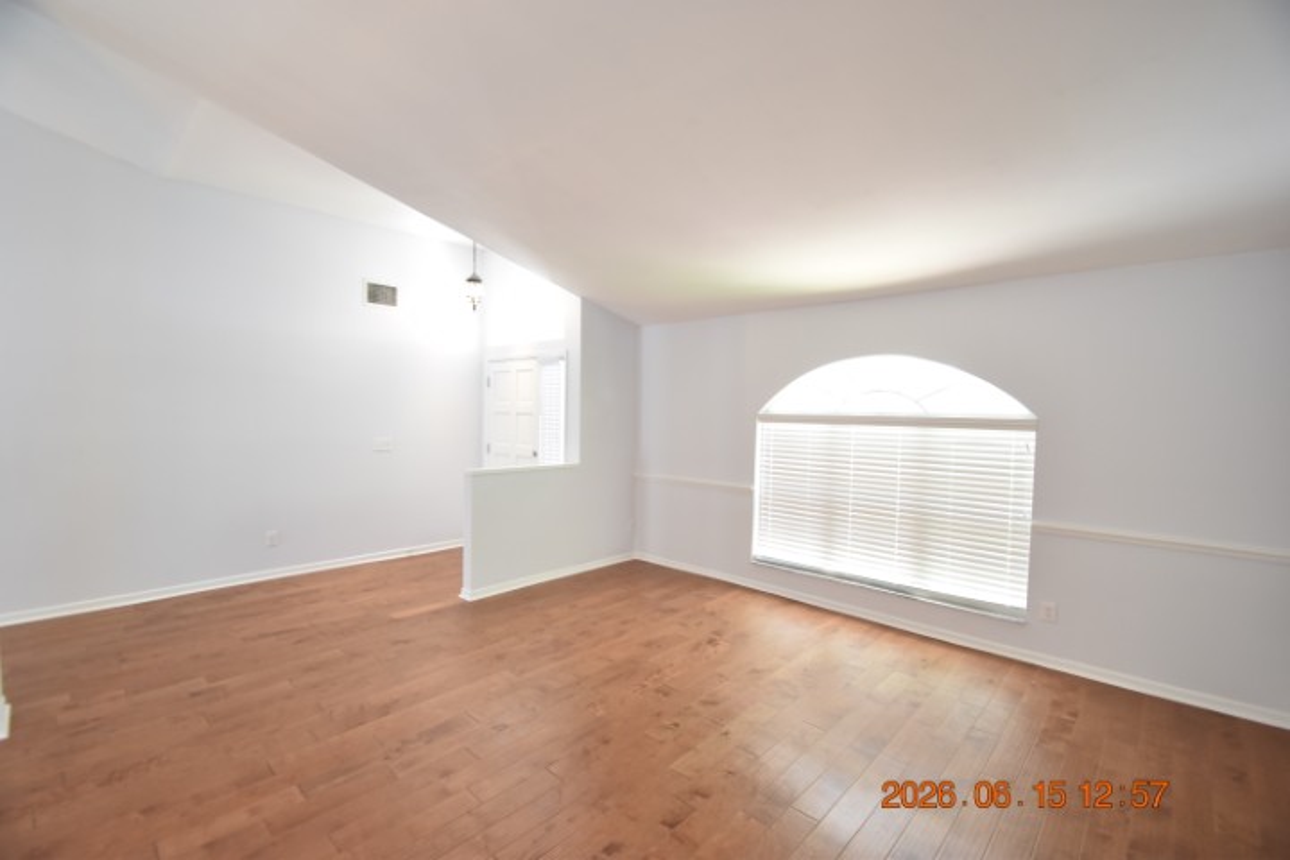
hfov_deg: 100.4
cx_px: 645
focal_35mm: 15
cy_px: 430
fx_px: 537
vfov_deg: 77.3
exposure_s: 1/30
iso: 800
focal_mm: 10
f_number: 3.5
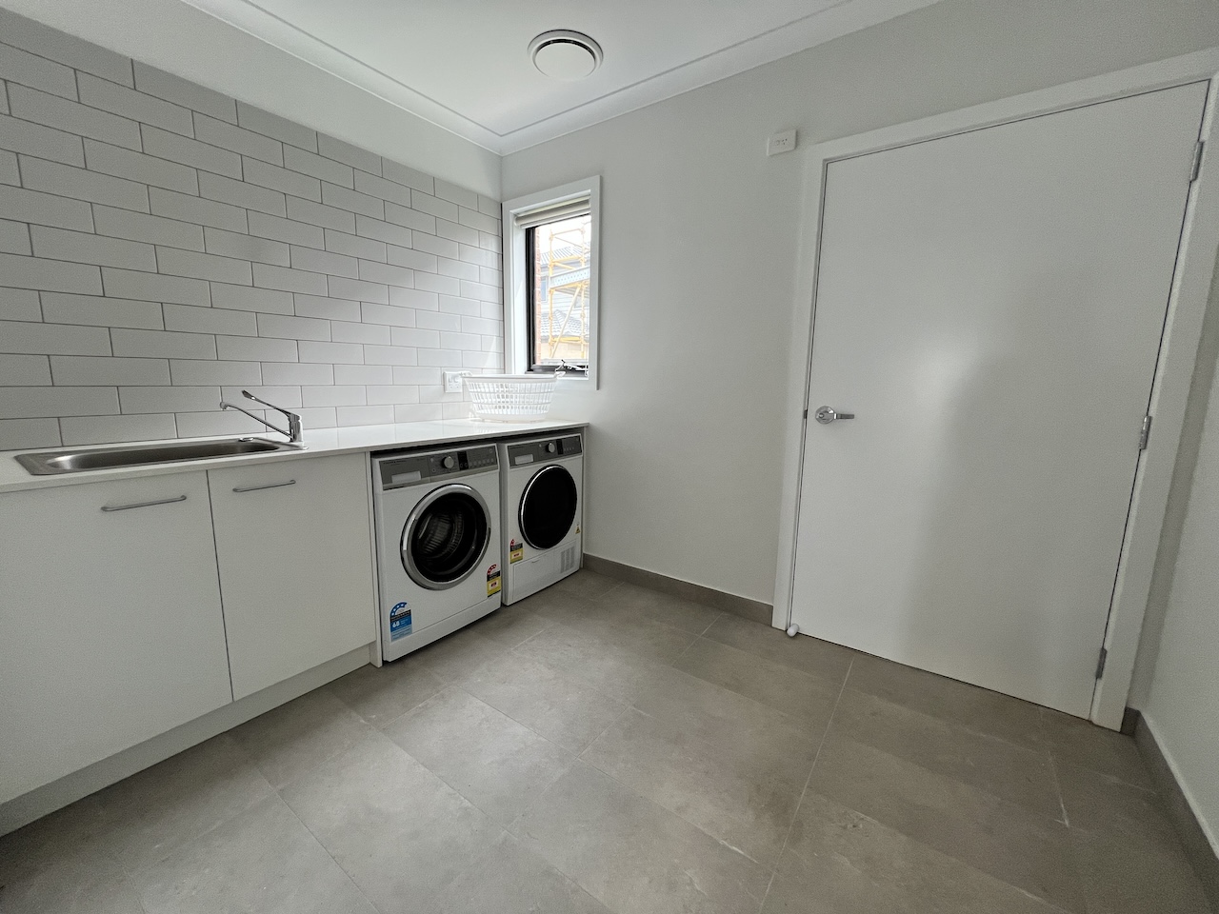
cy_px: 457
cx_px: 610
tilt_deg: -10.1
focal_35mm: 13
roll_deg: -0.8
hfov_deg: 106.2
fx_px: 458
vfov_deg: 89.9
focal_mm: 1.57
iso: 100
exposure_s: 1/100
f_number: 1.8
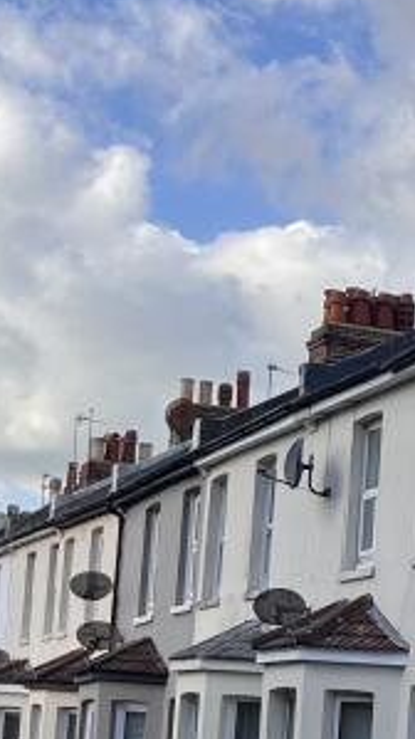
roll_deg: -2.4
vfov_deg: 21.7
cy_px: 593
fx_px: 1899
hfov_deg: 11.1
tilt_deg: +5.5
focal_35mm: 97
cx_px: 894
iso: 50
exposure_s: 1/1802
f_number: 1.6
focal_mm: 5.1
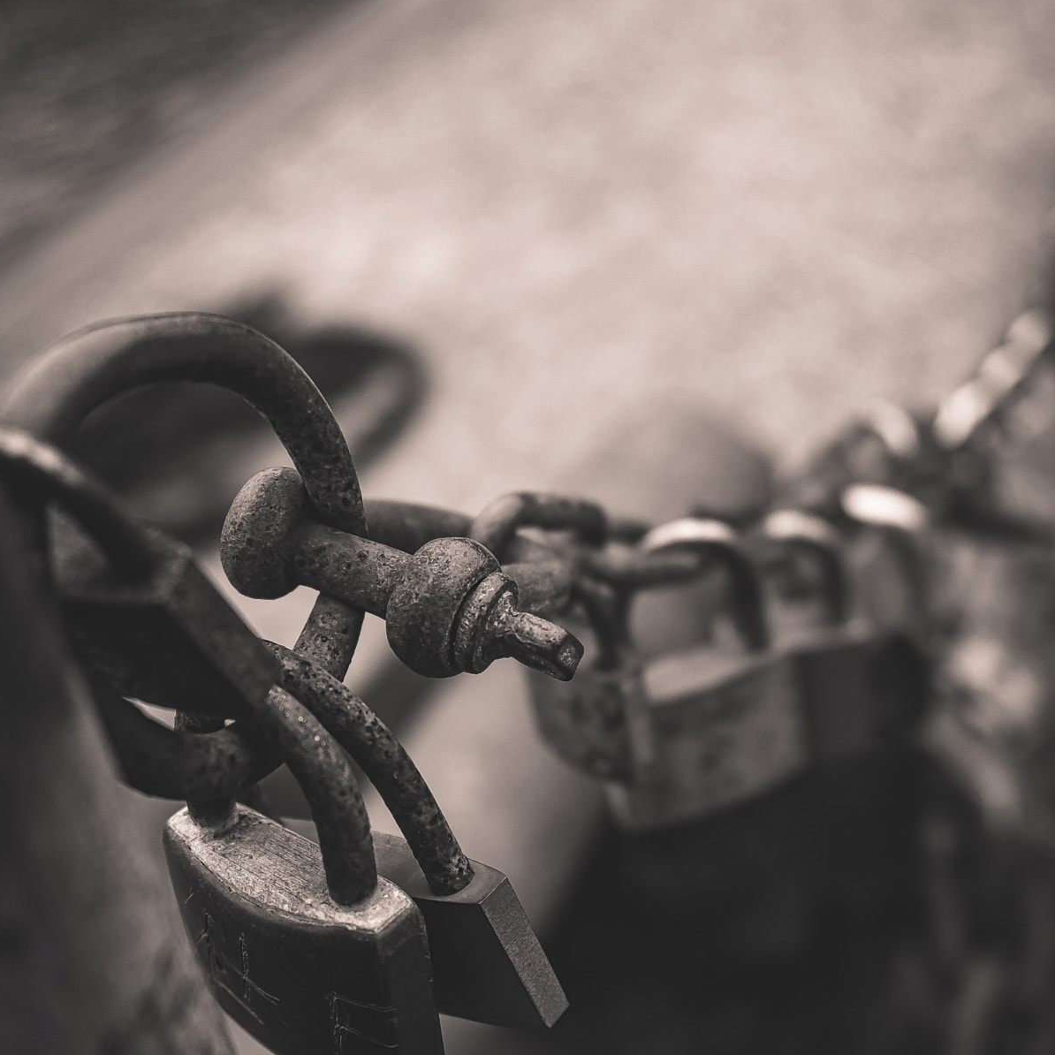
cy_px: 603
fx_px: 1552
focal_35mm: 45
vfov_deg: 37.5
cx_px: 526
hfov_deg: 37.6
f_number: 2.8
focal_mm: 19
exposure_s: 1/800
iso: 200
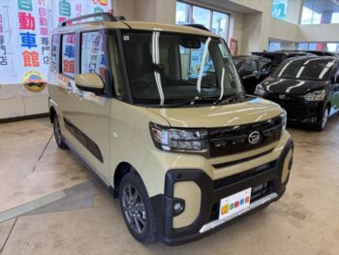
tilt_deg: -15.3
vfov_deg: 53.1
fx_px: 255
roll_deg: -1.1
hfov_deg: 67.3
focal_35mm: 26
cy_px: 128
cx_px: 170
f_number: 1.6
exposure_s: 1/100
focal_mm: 5.96
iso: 40
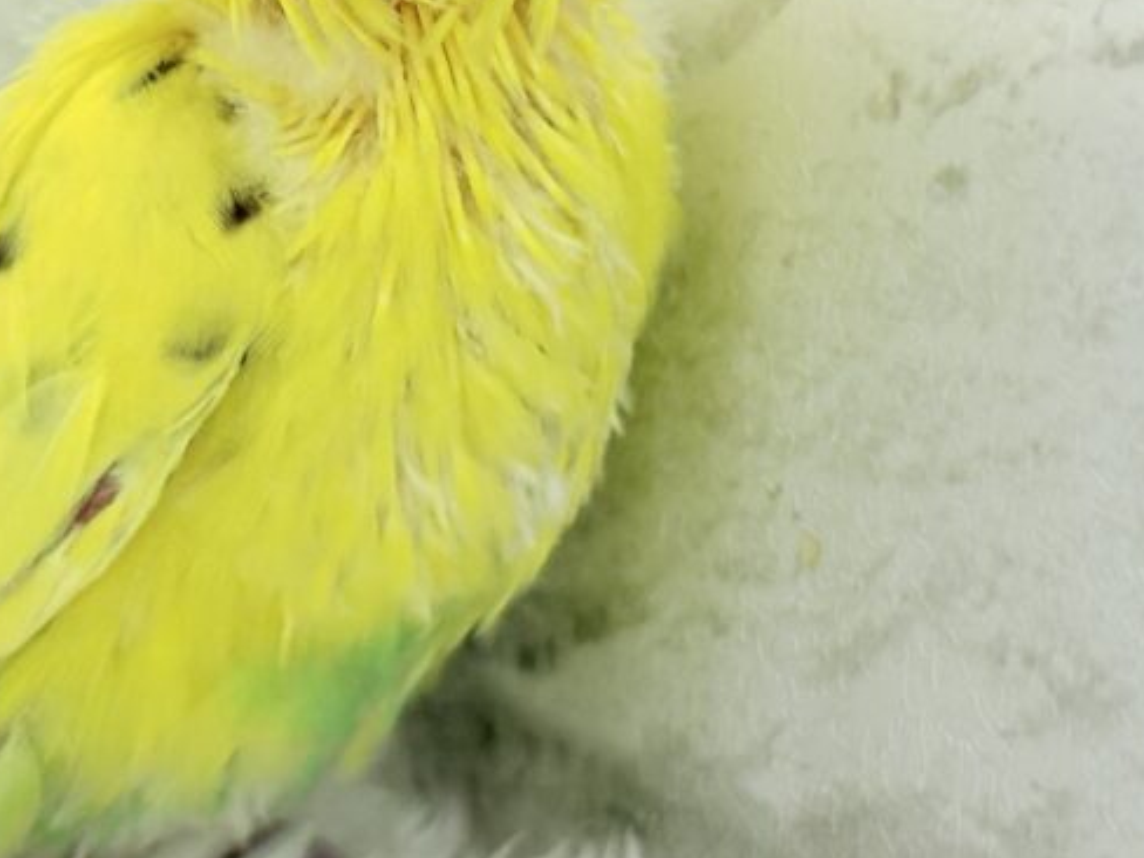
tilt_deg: -5.3
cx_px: 401
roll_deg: -1.6
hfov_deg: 15.4
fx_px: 4230
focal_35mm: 128
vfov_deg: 11.5
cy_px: 84
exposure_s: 1/100
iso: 80
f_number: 1.6
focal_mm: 5.96
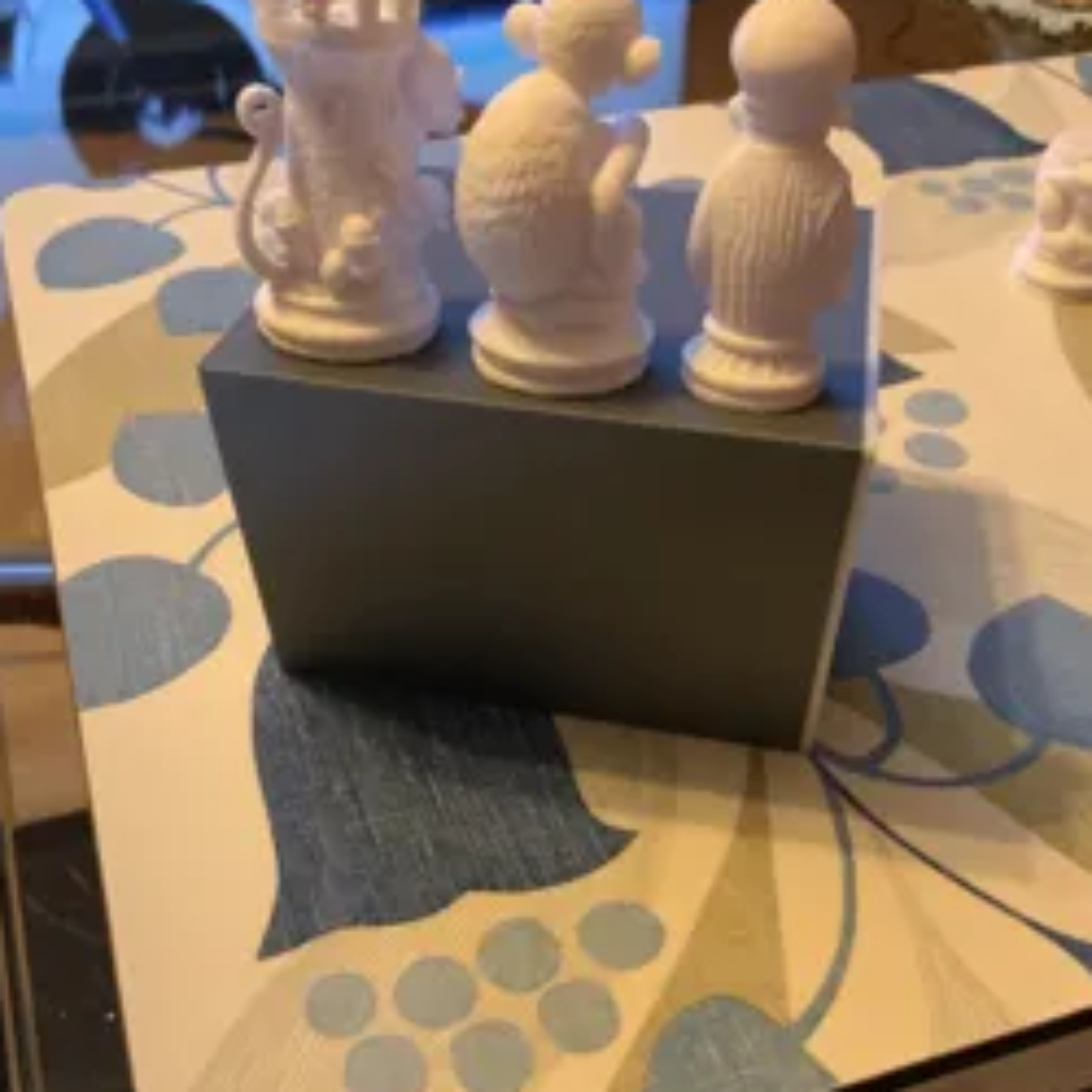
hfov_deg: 40.9
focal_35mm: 41
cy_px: 563
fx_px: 1463
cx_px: 511
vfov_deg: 40.9
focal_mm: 3
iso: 320
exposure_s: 1/25
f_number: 1.8
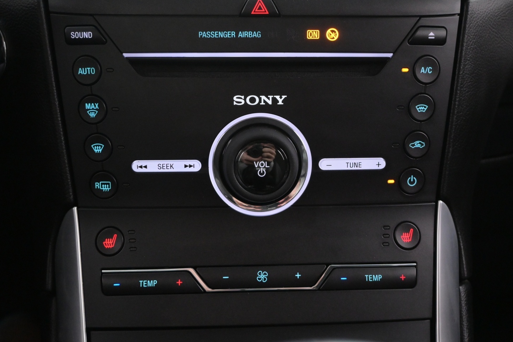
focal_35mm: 36
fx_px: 517
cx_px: 264
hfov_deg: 52.8
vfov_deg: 36.6
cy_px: 164
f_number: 4
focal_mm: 21.5
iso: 2800
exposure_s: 1/30
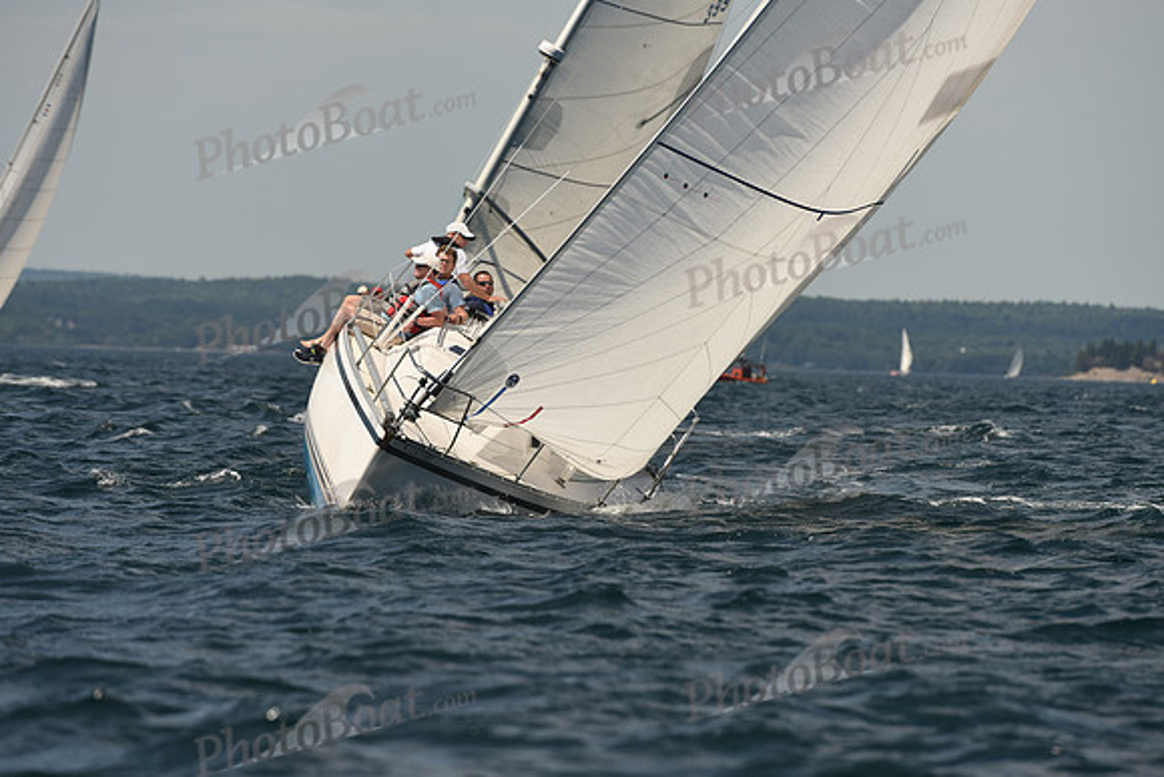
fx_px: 12936
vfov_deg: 3.4
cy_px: 388
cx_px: 582
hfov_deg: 5.2
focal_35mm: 400
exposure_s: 1/1000
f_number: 7.1
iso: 250
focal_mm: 400
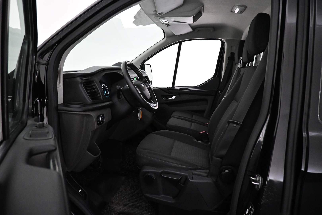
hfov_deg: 73.7
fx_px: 215
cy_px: 108
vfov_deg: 53.1
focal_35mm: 24
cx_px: 161
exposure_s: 1/125
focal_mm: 16
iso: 4000
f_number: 3.5
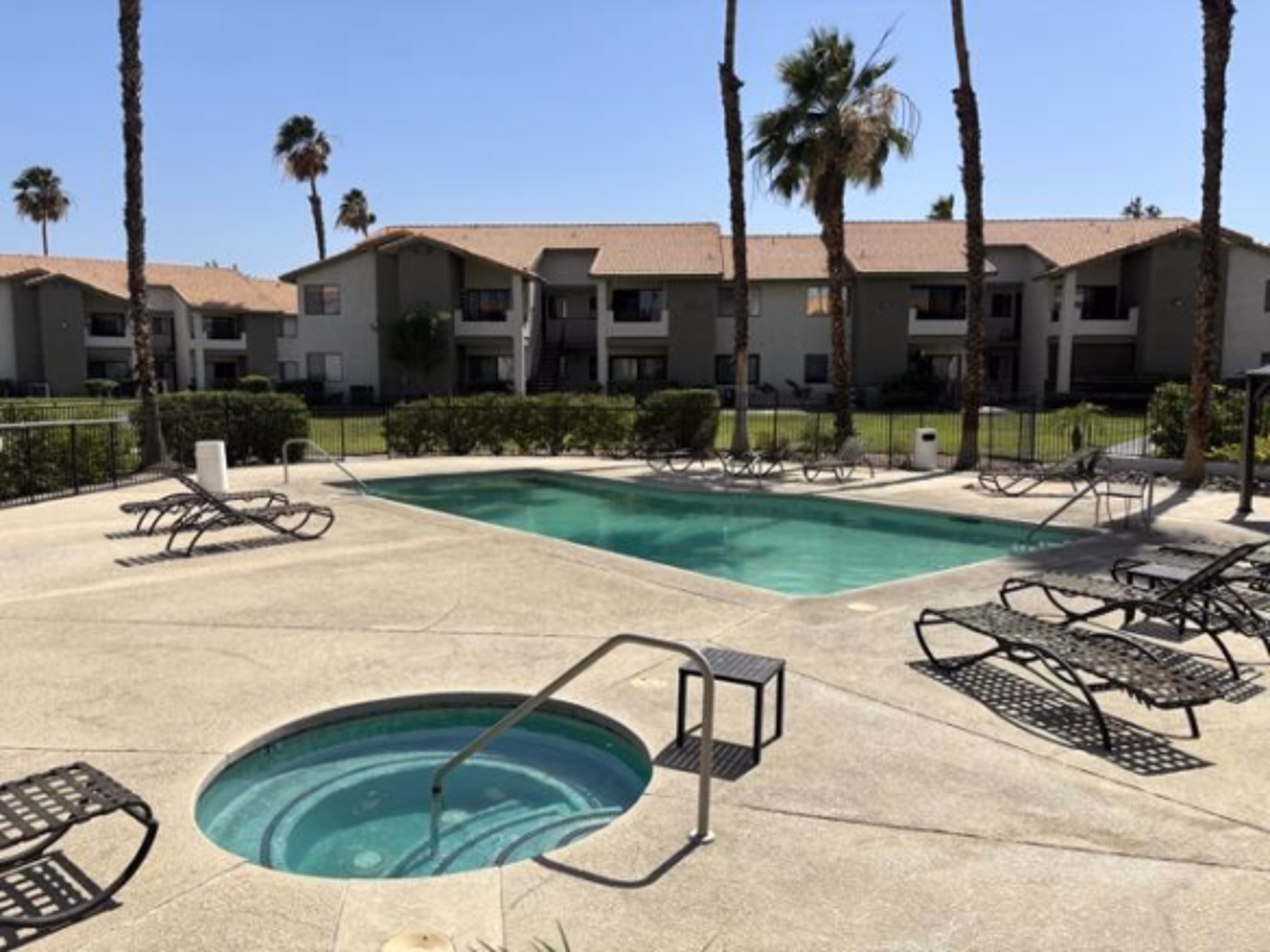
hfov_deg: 67.3
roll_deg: -0.8
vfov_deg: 53.1
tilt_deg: -7.4
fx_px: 954
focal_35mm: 26
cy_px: 476
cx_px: 635
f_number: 1.6
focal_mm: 5.96
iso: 50
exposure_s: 1/4854
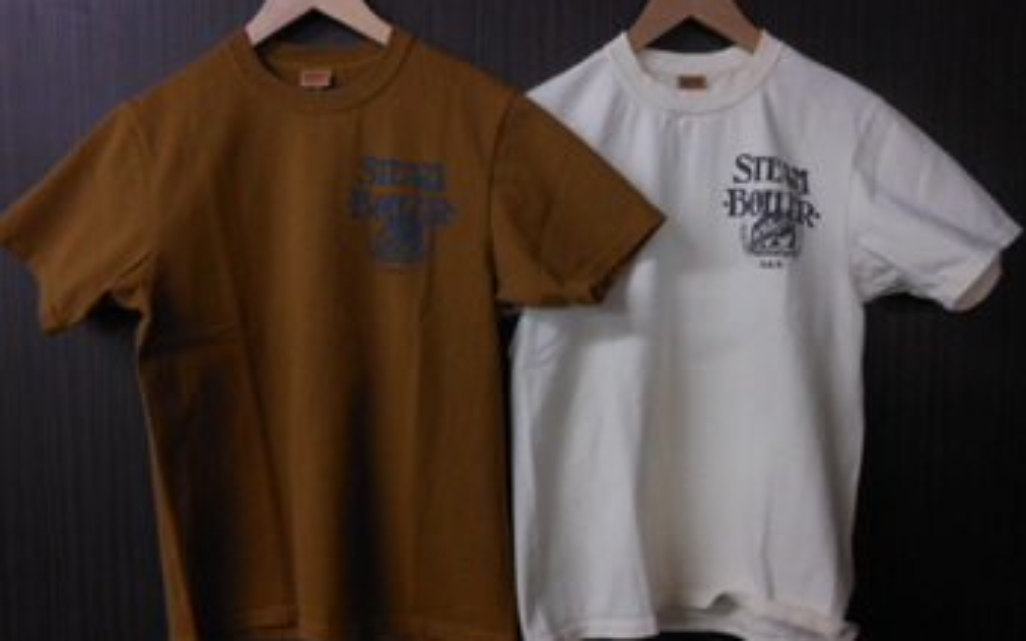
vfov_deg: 41.8
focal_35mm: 30
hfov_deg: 62.9
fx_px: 839
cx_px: 514
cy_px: 356
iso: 200
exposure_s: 1/30
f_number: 3.7
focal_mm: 5
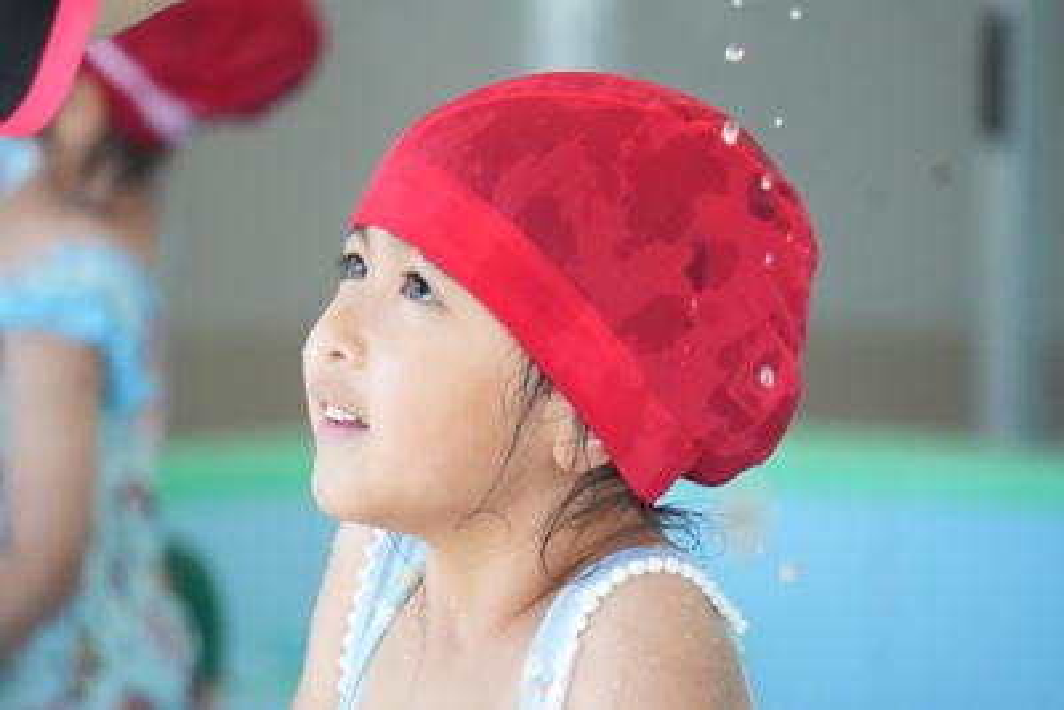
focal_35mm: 290
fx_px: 8559
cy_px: 355
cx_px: 532
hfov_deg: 7.1
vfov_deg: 4.8
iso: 8000
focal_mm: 193
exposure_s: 1/640
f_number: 6.3
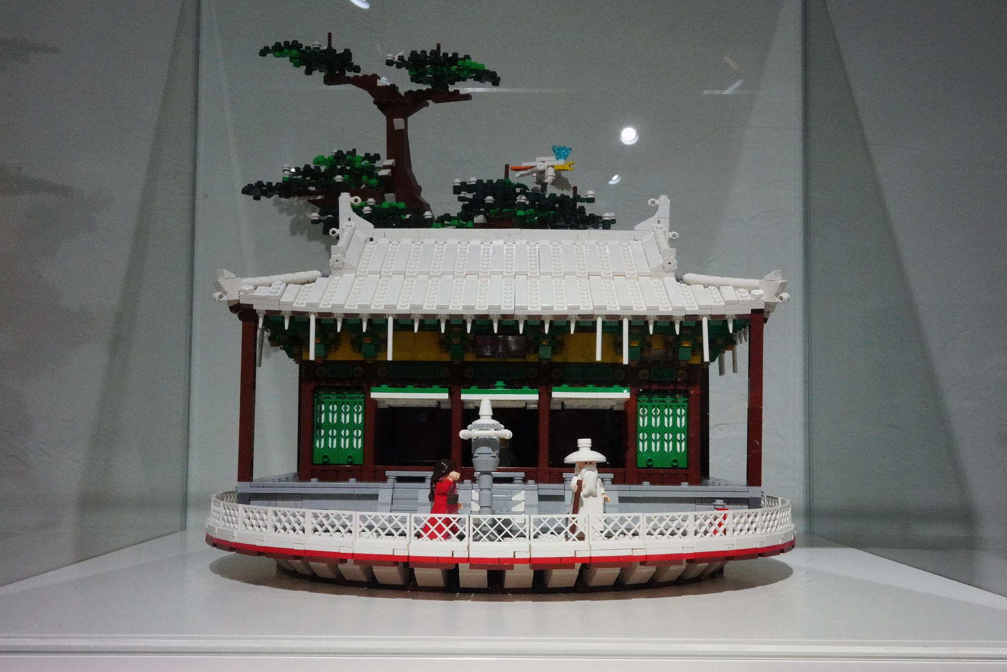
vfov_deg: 37.9
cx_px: 504
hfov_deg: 54.4
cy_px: 336
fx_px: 979
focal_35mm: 35
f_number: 20
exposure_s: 1/100
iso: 10000
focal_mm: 35
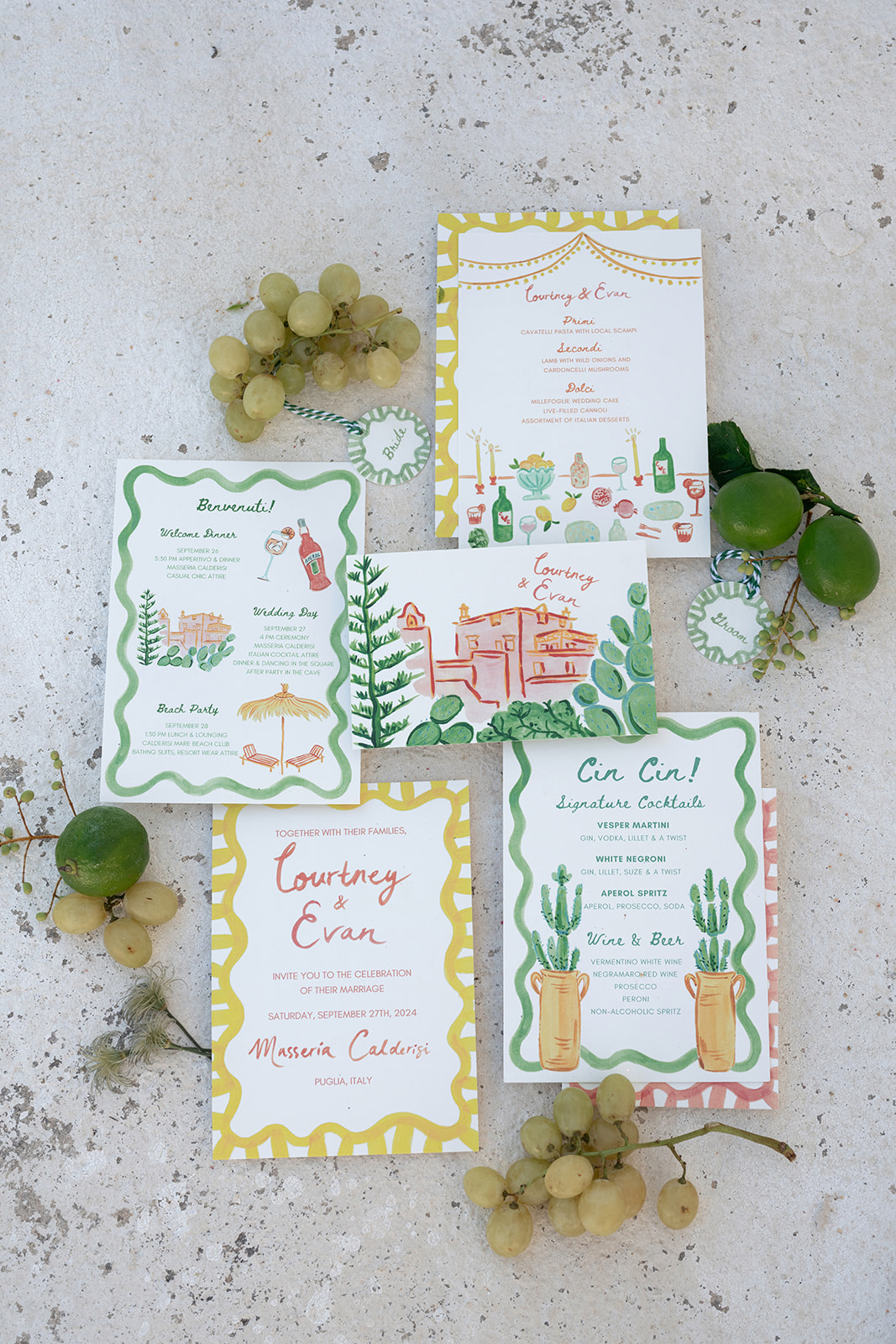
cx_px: 448
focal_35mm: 50
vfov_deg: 39.6
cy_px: 672
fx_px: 1866
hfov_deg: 27.0
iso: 200
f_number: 6.3
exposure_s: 1/320
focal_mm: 50
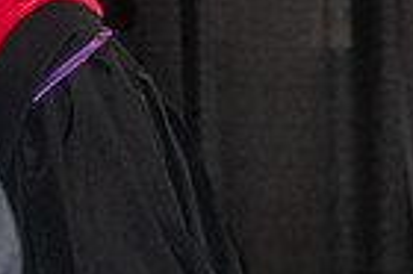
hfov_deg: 6.9
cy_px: 72
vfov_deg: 4.7
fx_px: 3323
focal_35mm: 290
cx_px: 794
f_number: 5
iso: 2500
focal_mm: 70
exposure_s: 1/200
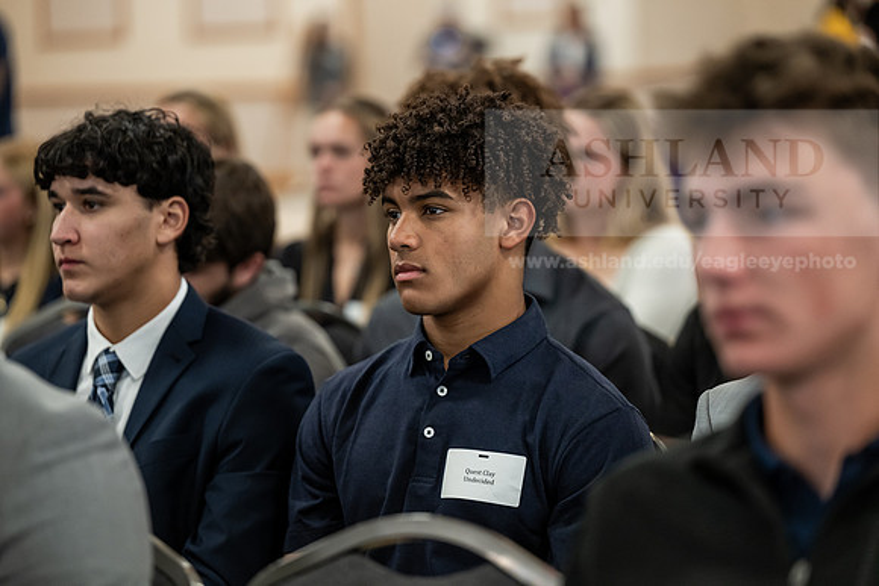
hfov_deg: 17.1
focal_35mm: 120
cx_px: 440
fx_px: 2931
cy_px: 293
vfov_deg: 11.4
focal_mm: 120
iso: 2500
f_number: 2.8
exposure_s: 1/160
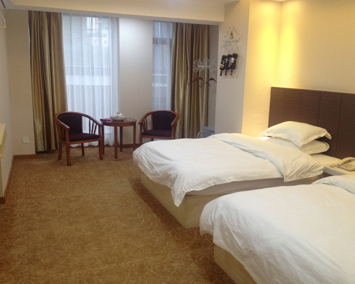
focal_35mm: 37
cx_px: 168
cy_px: 143
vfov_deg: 40.1
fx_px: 389
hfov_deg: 49.1
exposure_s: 1/20
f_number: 2.4
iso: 160
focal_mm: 4.28
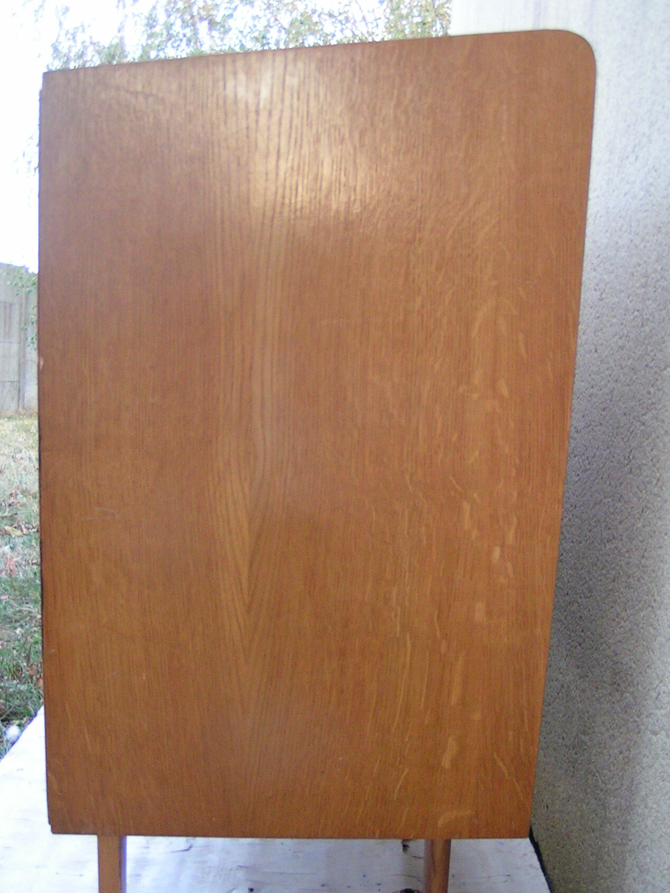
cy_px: 487
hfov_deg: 31.5
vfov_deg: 41.2
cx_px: 346
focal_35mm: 46
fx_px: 1187
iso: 160
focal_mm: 5.8
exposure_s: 1/40
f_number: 2.8
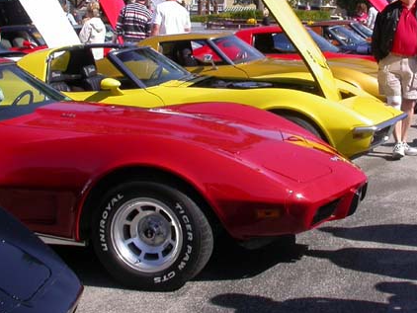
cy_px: 60
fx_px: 868
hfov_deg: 26.8
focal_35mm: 72
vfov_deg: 20.2
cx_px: 282
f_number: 7.5
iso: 100
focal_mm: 7.85
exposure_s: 1/283
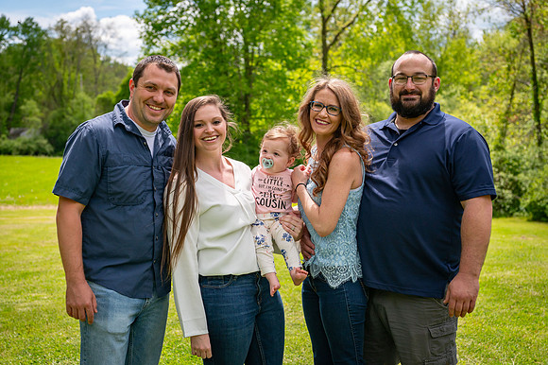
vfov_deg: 24.6
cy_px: 182
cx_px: 274
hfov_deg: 36.3
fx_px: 837
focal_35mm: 55
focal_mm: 55
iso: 400
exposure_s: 1/3200
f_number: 5
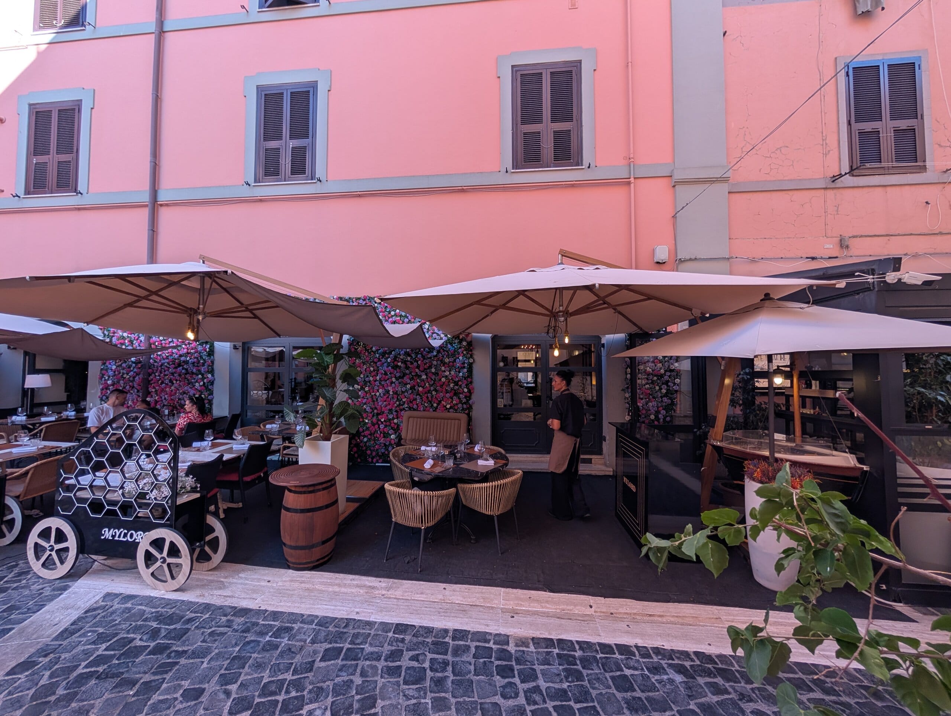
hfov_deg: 110.5
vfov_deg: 94.6
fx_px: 330
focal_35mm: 12
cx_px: 476
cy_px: 358
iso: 48
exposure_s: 1/280
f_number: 1.7
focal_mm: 2.02
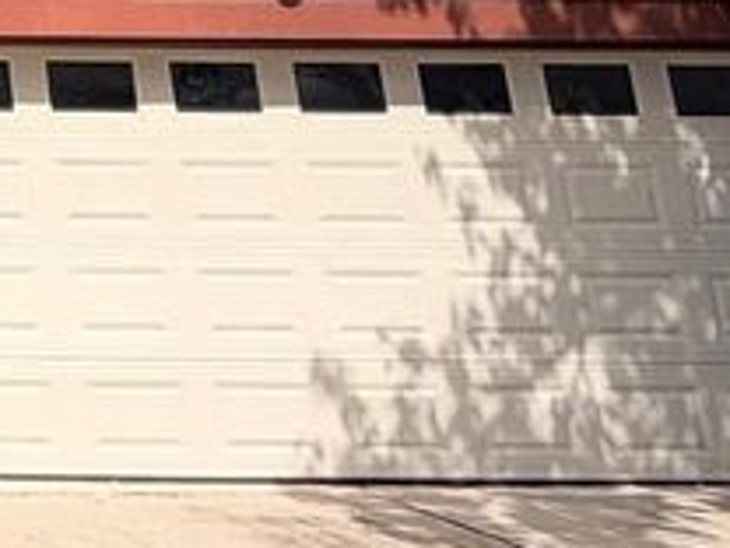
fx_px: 1455
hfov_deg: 18.2
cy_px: -148
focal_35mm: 69
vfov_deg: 19.7
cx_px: -748
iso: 32
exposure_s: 1/770
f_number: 2.2
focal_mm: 2.22
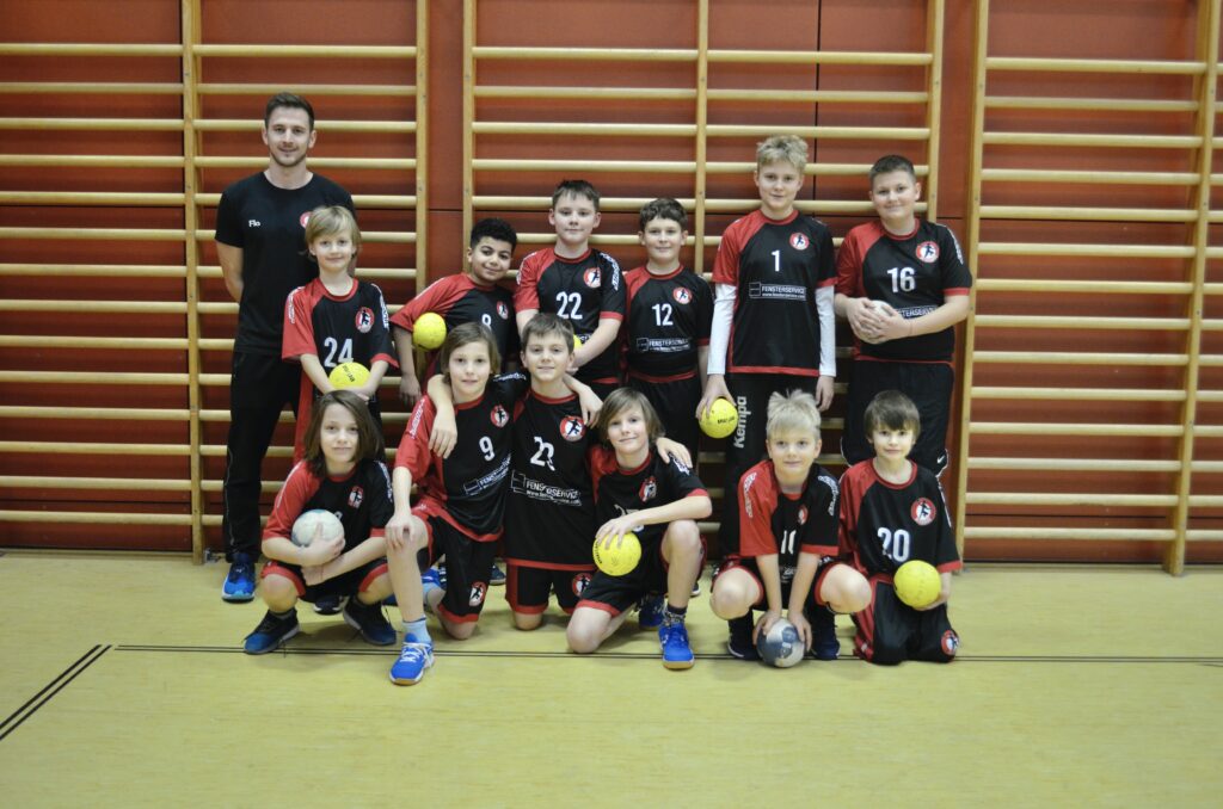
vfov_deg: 34.1
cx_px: 612
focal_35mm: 39
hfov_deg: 49.6
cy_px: 404
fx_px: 1322
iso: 1250
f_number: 4.2
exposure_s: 1/30
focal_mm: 26
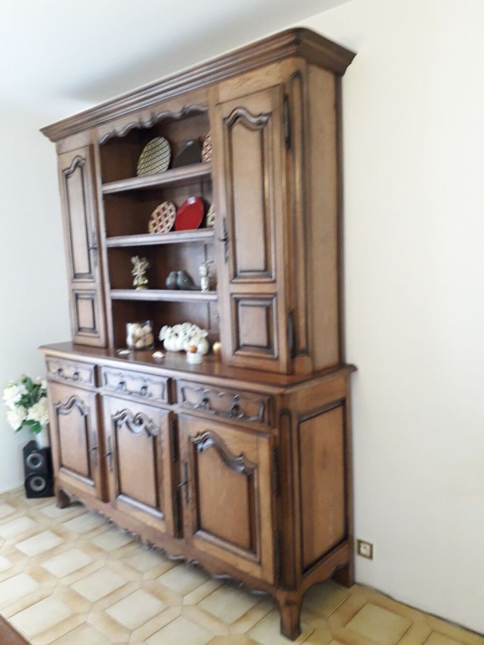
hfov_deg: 51.4
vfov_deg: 65.3
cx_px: 242
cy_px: 322
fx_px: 503
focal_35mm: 27
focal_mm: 3.6
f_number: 1.9
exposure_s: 1/33
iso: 200
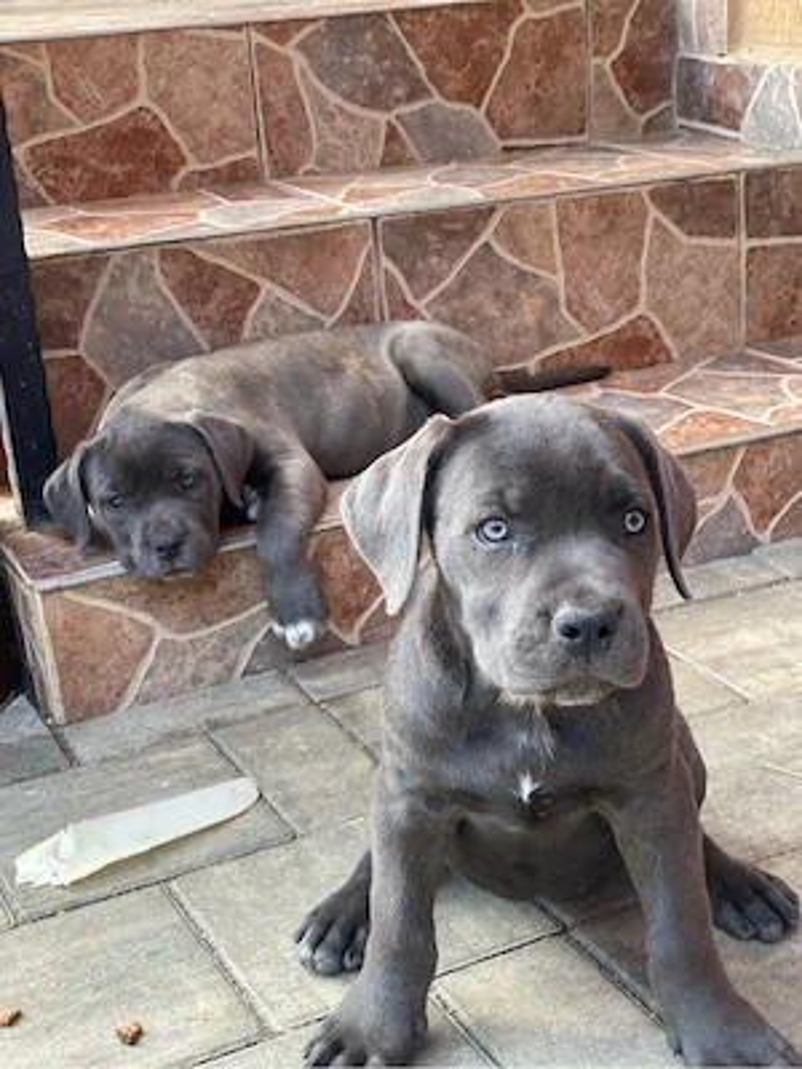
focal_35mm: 52
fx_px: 1606
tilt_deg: -17.6
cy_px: 534
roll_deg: +3.0
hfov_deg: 28.0
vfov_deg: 36.8
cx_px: 401
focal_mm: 6
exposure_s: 1/122
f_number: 2
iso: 32
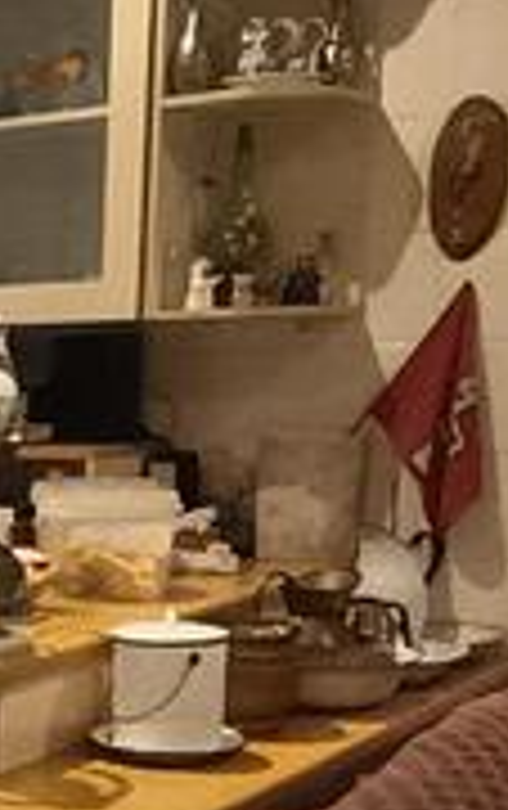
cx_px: -369
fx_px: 1766
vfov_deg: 24.9
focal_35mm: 80
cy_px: 756
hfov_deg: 14.6
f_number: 2.2
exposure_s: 1/25
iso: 948
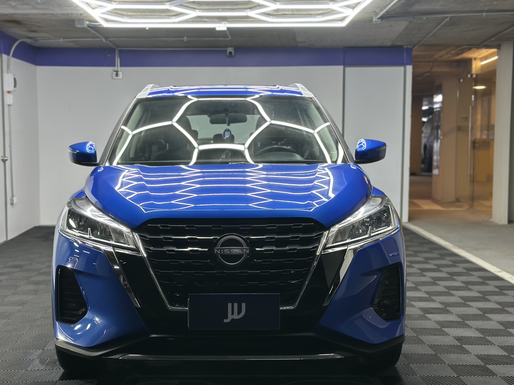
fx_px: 787
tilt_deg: -4.4
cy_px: 190
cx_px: 234
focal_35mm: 53
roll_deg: +1.0
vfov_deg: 27.5
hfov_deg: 36.1
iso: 160
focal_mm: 6.86
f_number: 1.78
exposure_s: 1/100
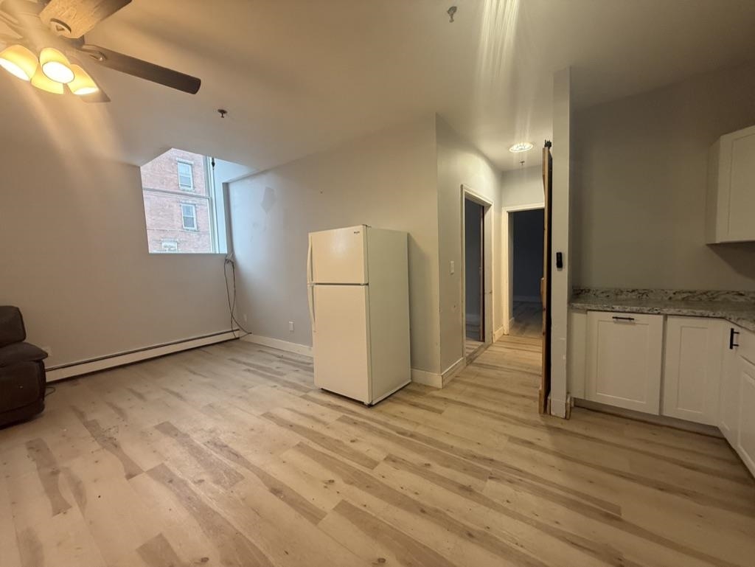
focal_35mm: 14
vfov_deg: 85.7
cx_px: 378
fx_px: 305
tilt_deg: -4.0
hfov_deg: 102.0
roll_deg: +1.2
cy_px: 284
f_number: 2.2
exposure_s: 1/120
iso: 320
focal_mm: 2.22
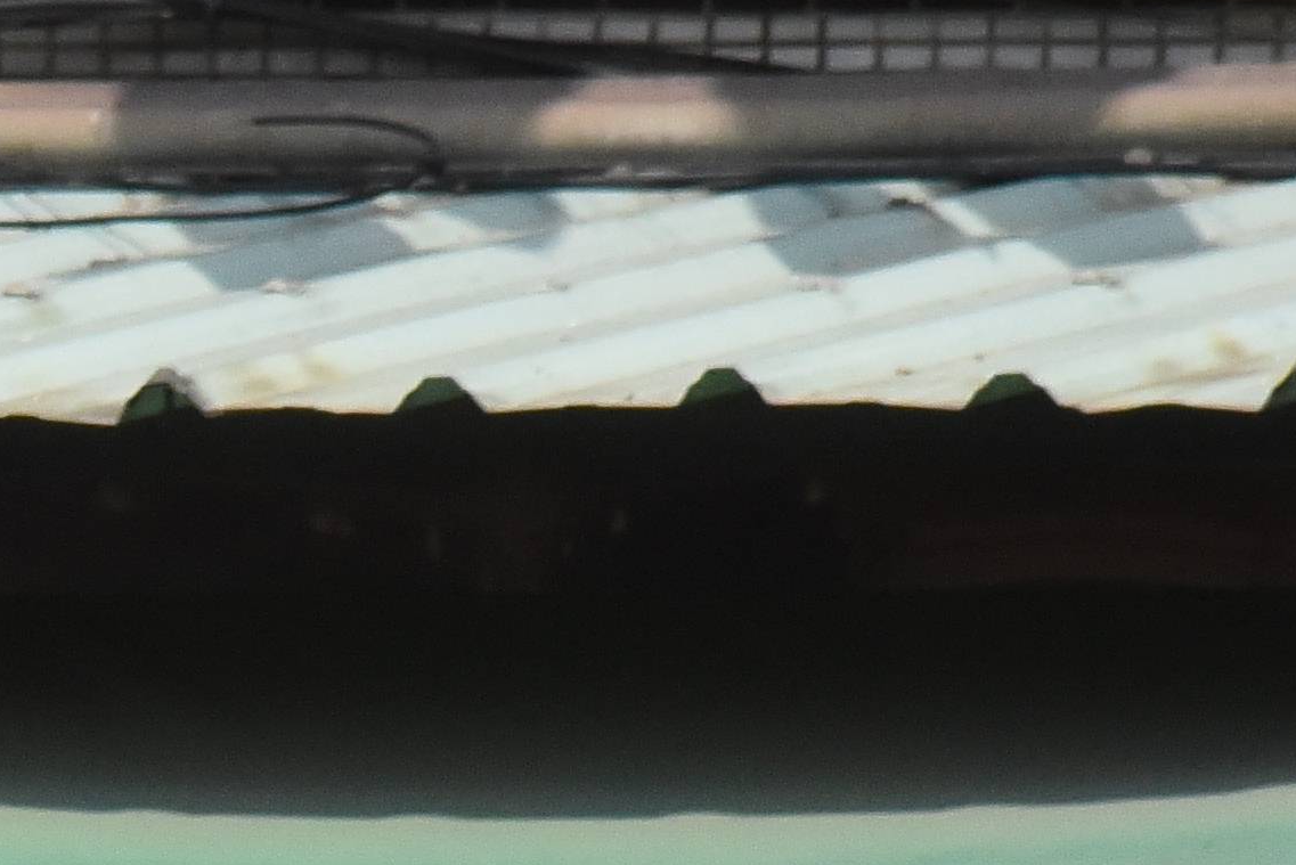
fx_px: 22867
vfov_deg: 2.2
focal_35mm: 635
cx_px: -1100
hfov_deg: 3.2
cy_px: 930
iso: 3200
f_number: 11
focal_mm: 120
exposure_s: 1/4000
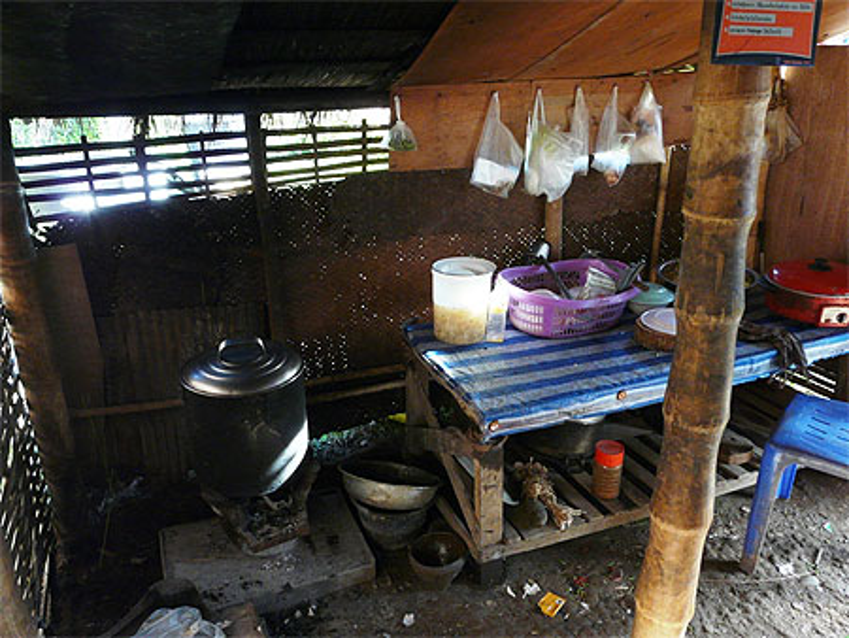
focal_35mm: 28
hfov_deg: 63.4
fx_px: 687
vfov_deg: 49.8
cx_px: 424
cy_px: 319
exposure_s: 1/30
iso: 200
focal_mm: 4.6
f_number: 3.6
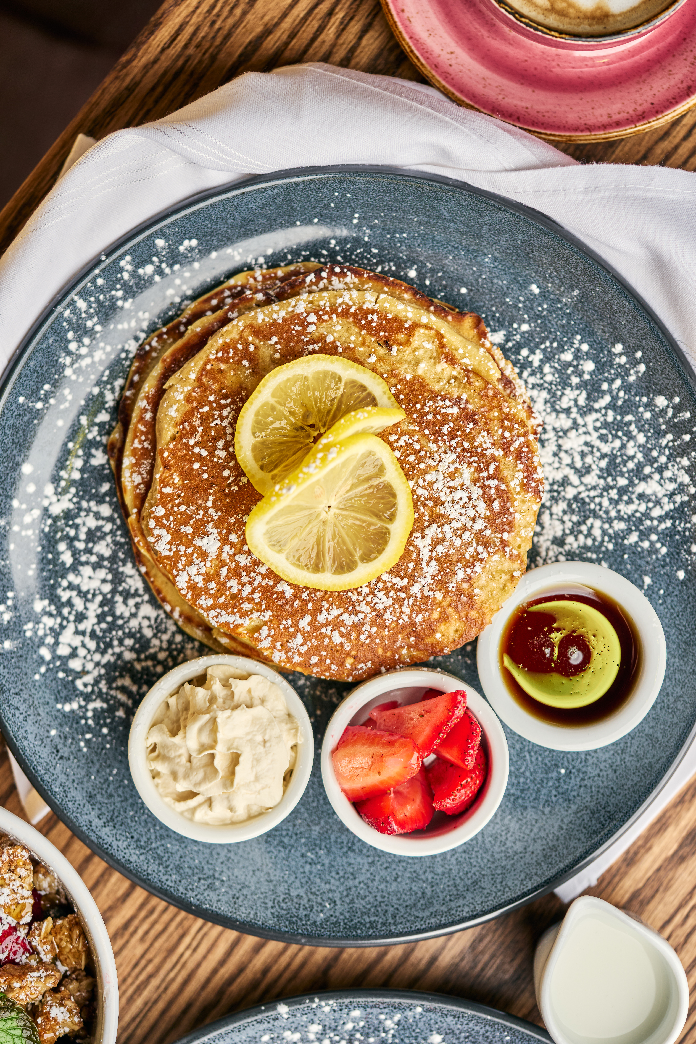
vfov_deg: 22.6
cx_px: 348
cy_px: 522
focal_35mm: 90
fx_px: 2609
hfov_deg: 15.2
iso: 250
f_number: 3.2
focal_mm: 90
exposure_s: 1/250
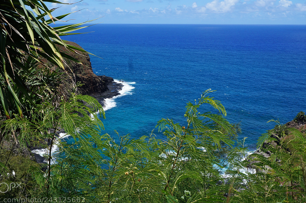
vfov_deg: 32.1
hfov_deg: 46.8
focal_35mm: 42
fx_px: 353
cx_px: 149
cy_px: 96
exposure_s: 1/250
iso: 200
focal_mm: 23
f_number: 13
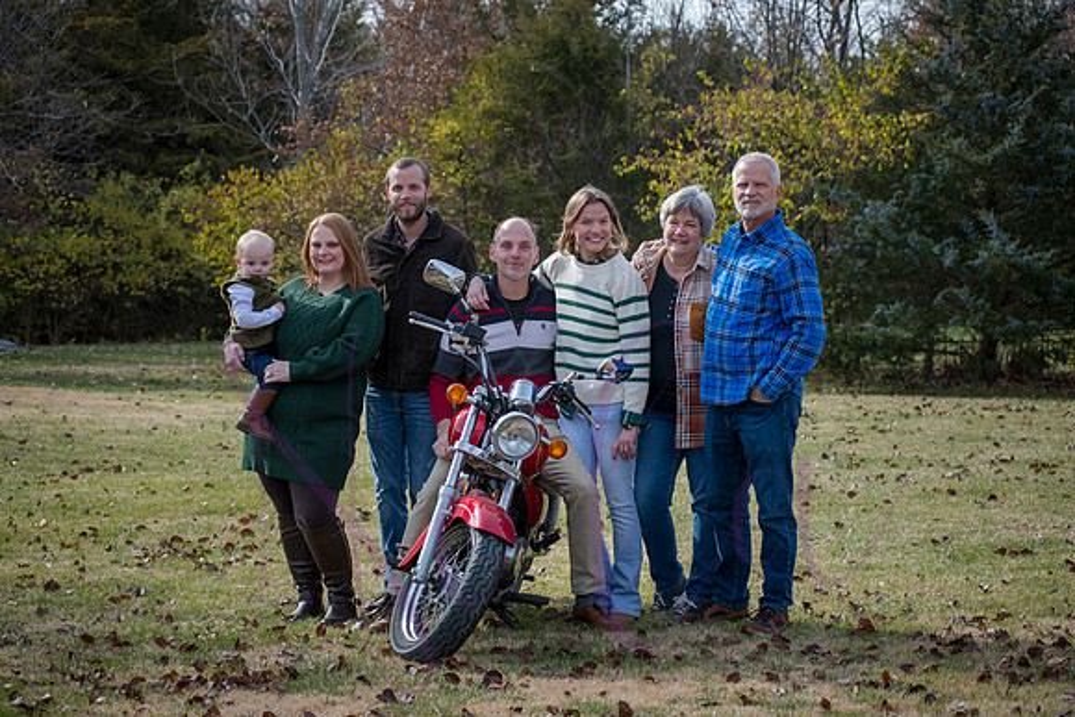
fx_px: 2389
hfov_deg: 25.4
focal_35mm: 80
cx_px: 538
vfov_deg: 17.1
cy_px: 358
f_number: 5.6
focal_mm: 80
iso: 400
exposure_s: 1/1000
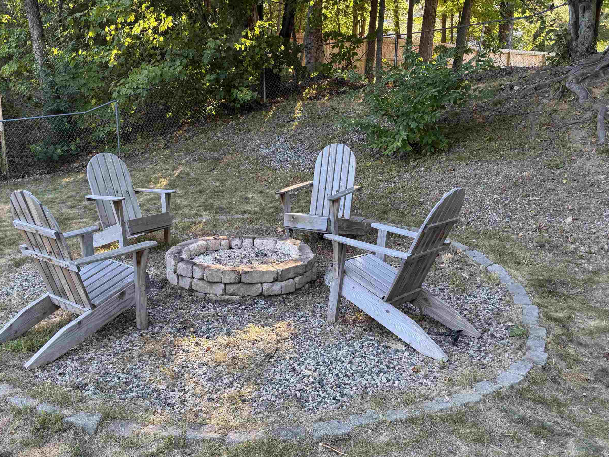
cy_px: 205
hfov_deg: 57.9
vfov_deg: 45.4
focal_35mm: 31
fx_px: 545
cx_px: 248
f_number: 1.78
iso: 100
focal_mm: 6.76
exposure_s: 1/121
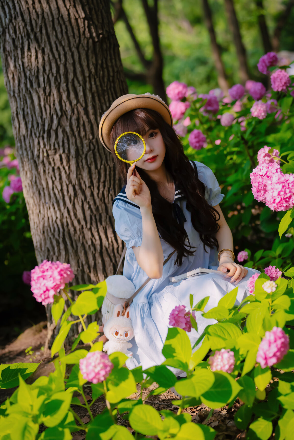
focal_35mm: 70
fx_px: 857
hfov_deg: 19.5
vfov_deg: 28.8
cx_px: 147
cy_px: 220
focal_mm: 70
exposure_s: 1/640
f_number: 2.8
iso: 100
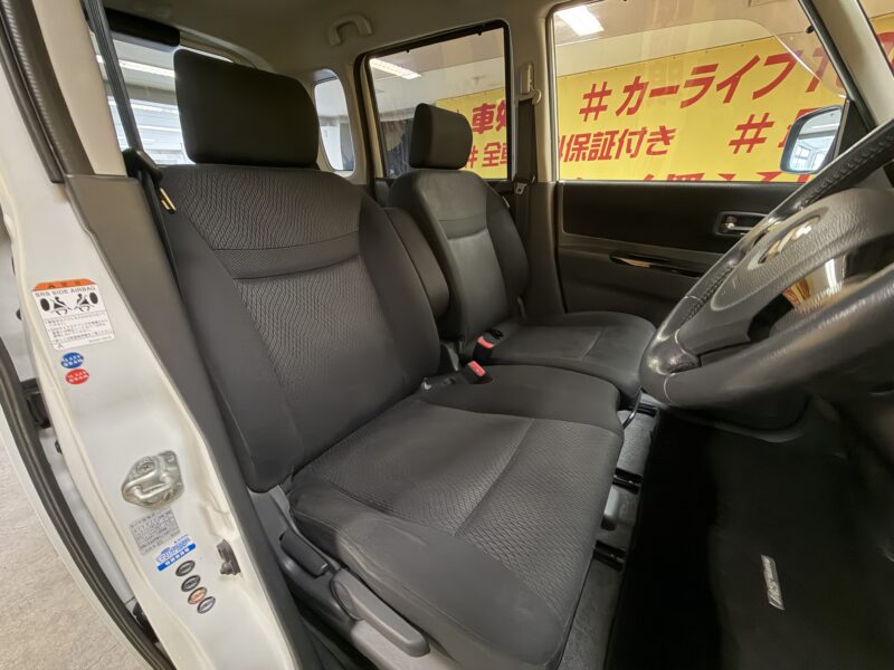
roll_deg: +1.4
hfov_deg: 102.1
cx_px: 447
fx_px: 362
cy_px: 335
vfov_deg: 85.7
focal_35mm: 14
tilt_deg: -20.8
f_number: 2.2
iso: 1000
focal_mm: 2.22
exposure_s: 1/33
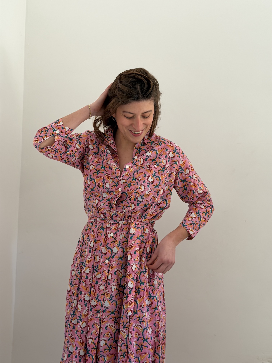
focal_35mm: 48
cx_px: 136
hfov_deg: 30.3
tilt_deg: +1.8
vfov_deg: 39.7
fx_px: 503
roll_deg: -3.2
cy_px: 182
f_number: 1.78
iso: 100
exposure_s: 1/76
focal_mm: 6.76
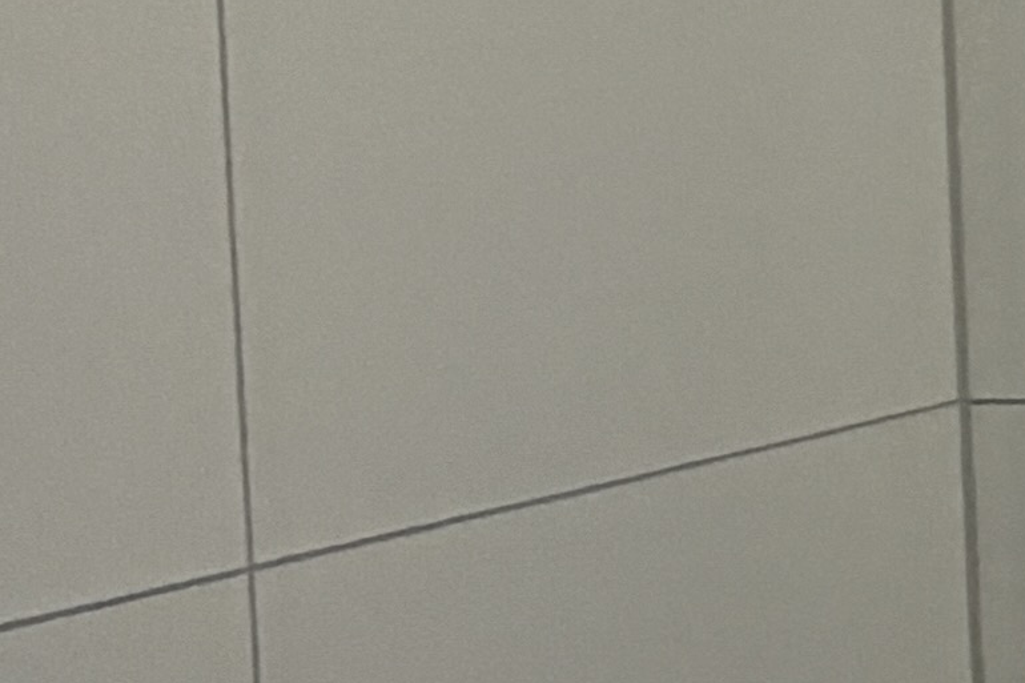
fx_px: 3074
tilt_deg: -2.6
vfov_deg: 12.6
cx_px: 2971
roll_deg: +0.8
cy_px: 47
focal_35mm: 108
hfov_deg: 11.7
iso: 160
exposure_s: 1/100
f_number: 2.2
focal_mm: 2.22
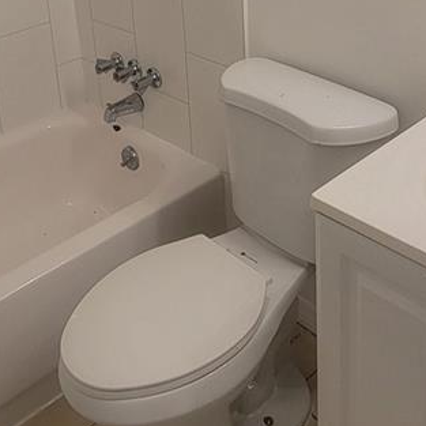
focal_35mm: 44
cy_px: -3
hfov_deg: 38.1
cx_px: 162
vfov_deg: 34.7
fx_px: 613
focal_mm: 2.2
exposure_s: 1/120
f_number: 2.2
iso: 80
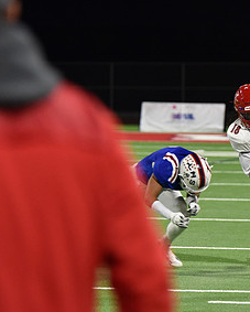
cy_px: 135
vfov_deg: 7.2
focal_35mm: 269
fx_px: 2484
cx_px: 262
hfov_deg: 5.7
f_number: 2.8
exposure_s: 1/640
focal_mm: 140
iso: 4500
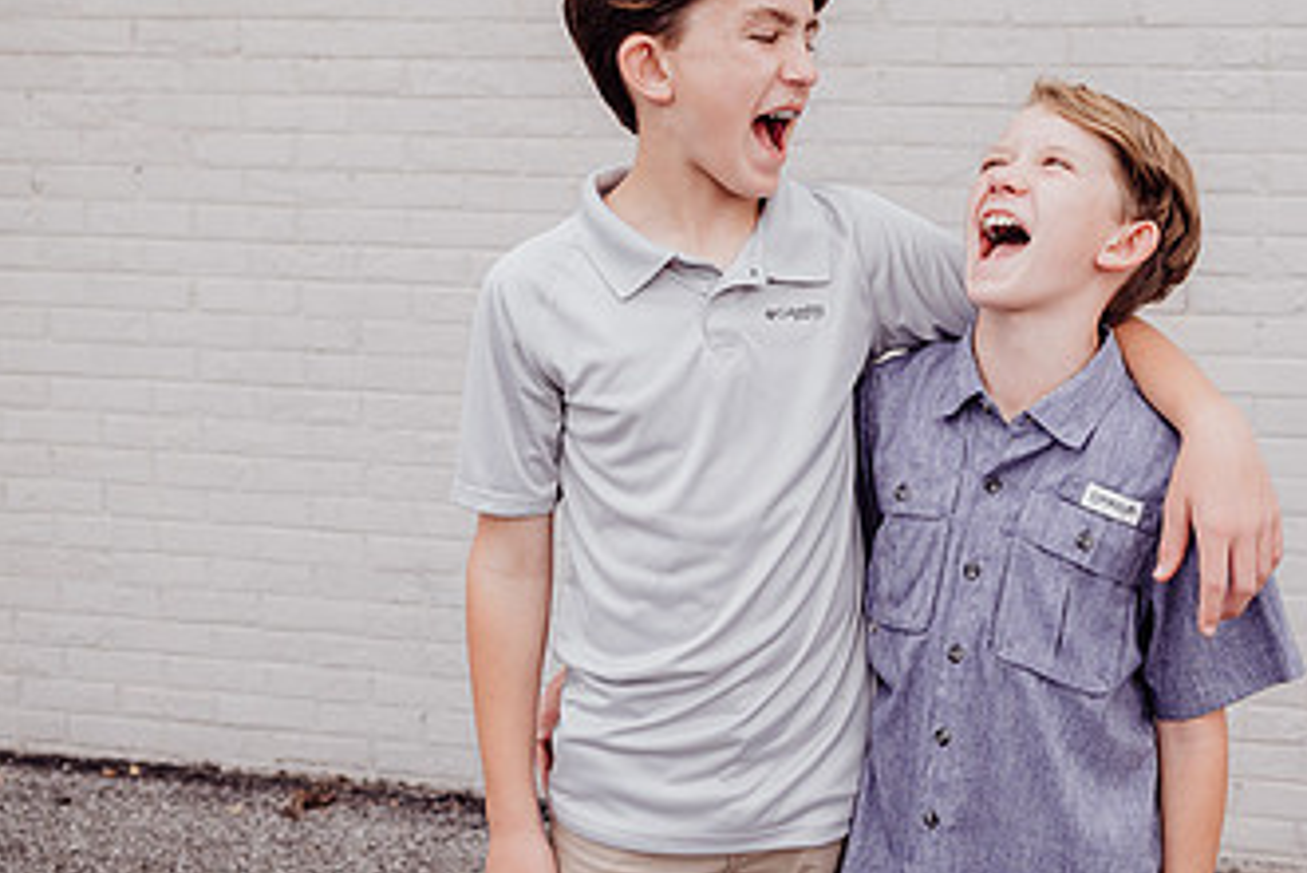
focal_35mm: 42
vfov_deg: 31.7
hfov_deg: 45.6
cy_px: 290
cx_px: 881
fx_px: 1525
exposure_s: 1/200
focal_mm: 24
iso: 200
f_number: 2.5
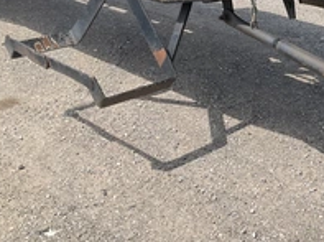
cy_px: 71
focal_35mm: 59
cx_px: 317
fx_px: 551
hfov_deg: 30.6
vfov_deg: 24.6
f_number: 1.8
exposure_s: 1/804
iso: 25
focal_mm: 3
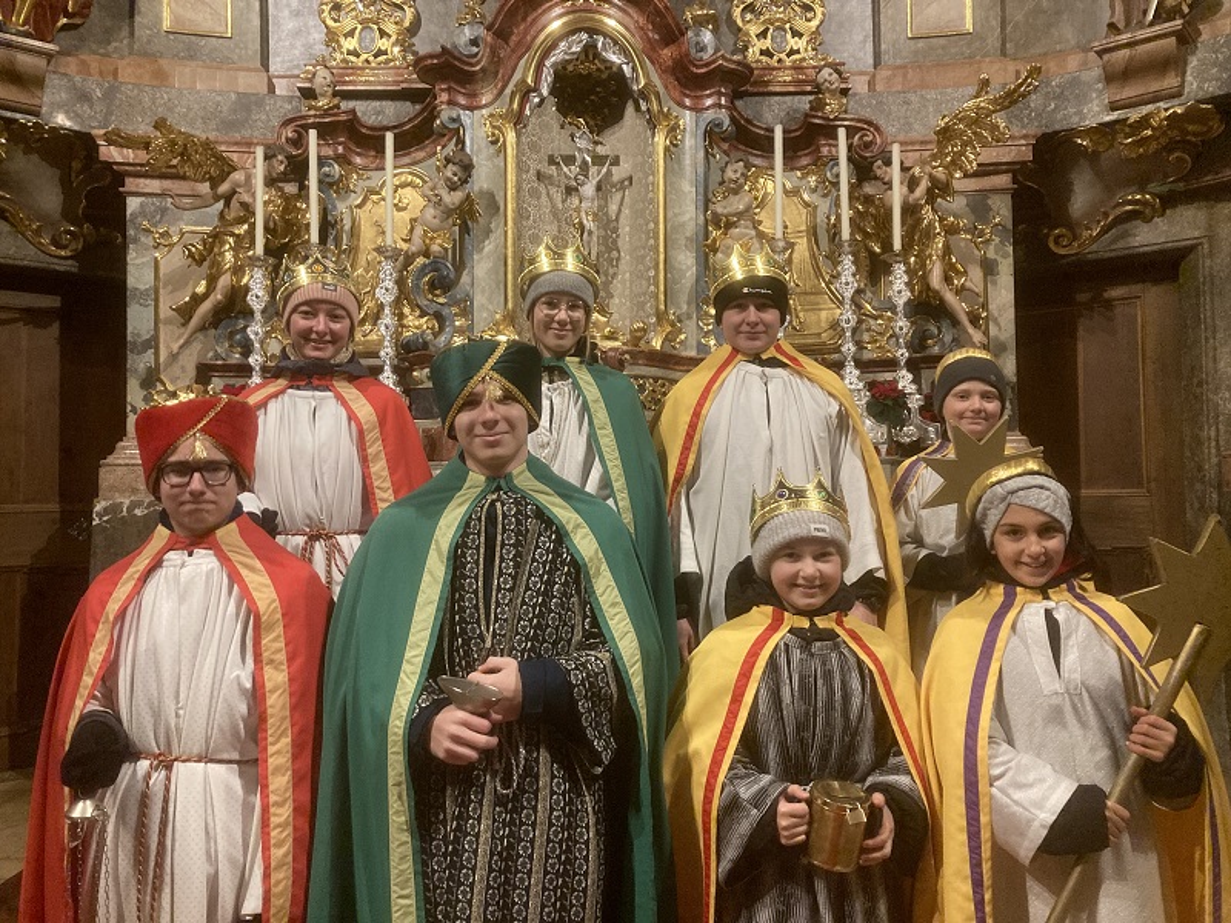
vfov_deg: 49.7
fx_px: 996
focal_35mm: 28
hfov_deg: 63.4
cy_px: 462
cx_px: 616
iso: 320
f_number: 1.8
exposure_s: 1/43
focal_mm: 3.99
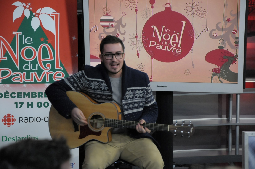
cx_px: 128
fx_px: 902
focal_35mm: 128
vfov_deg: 10.7
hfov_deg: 16.1
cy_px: 84
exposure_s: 1/60
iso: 1600
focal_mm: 85
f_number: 5.6
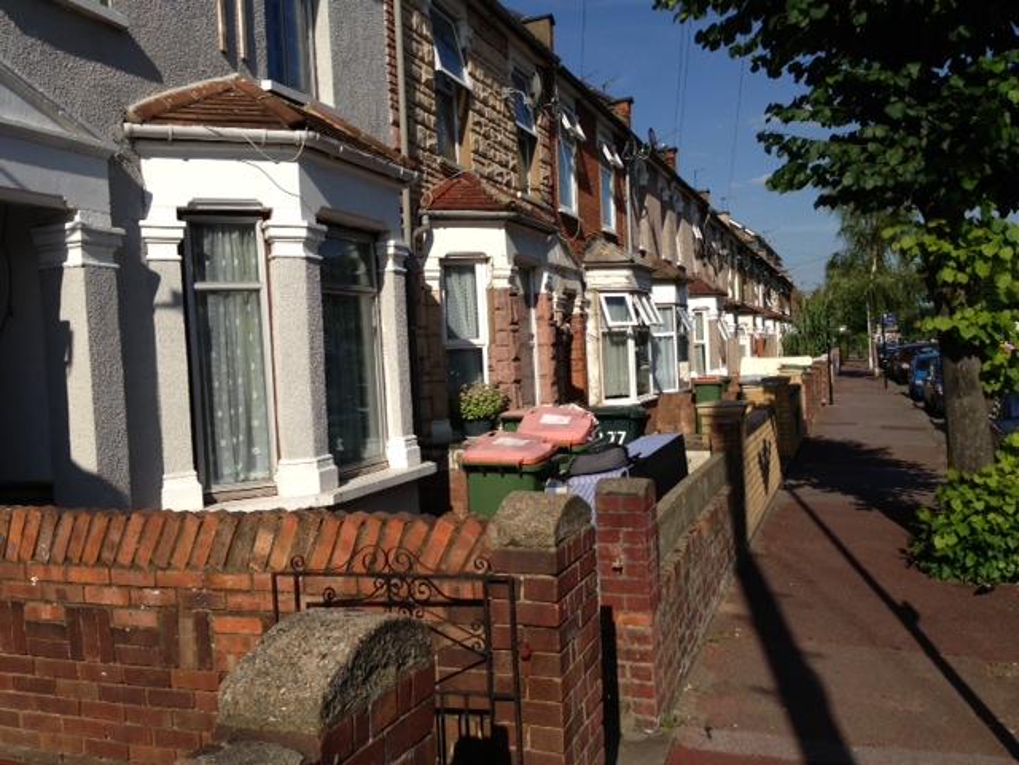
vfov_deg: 42.9
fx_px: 971
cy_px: 382
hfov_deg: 55.4
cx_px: 510
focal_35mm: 33
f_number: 2.4
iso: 50
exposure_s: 1/2262
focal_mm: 4.13
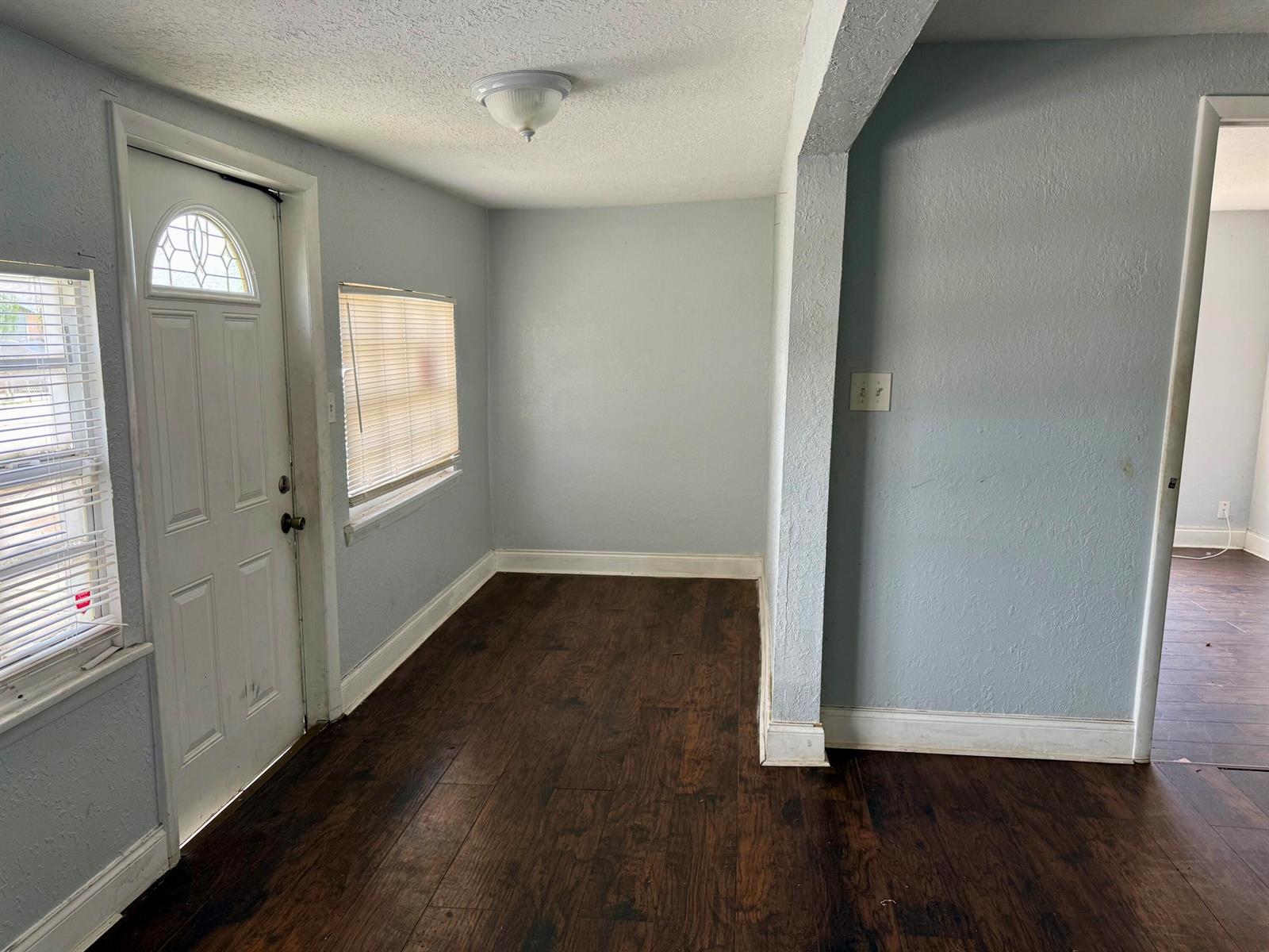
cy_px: 476
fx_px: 880
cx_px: 634
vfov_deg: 56.8
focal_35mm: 24
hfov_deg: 71.6
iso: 125
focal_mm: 6.76
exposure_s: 1/121
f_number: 1.78
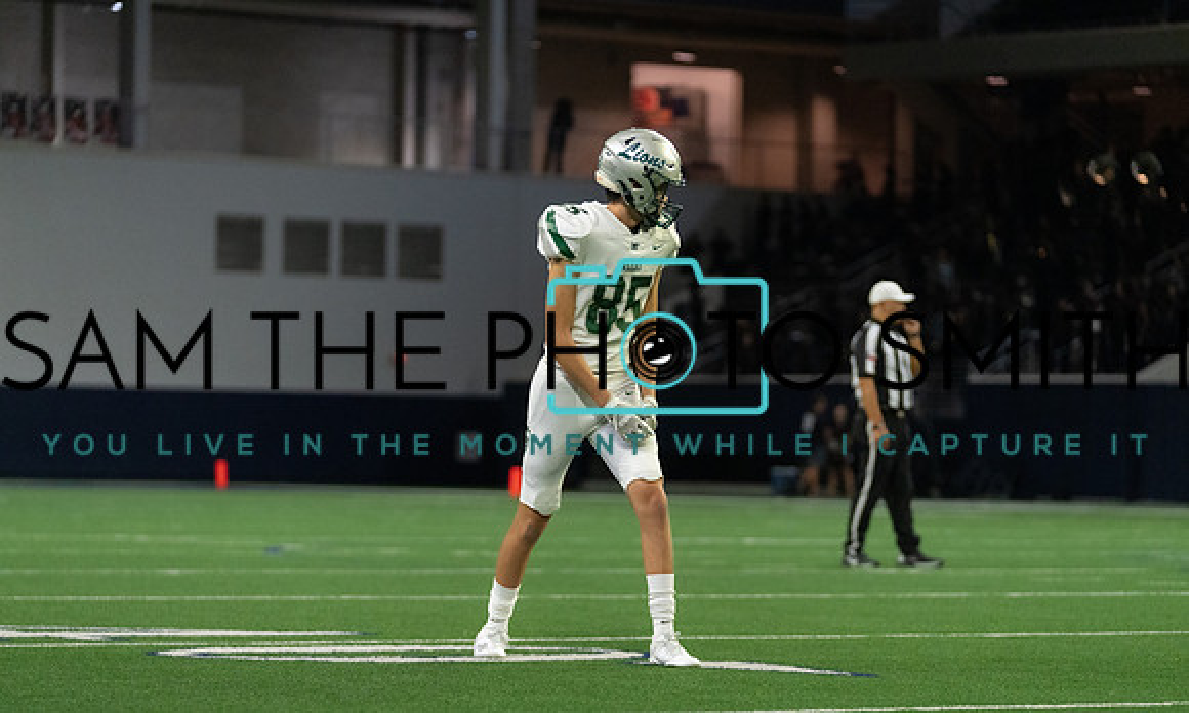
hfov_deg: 13.5
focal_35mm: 157
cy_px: 397
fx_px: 5042
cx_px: 596
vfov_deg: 8.1
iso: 5000
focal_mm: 146
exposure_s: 1/1250
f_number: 3.2
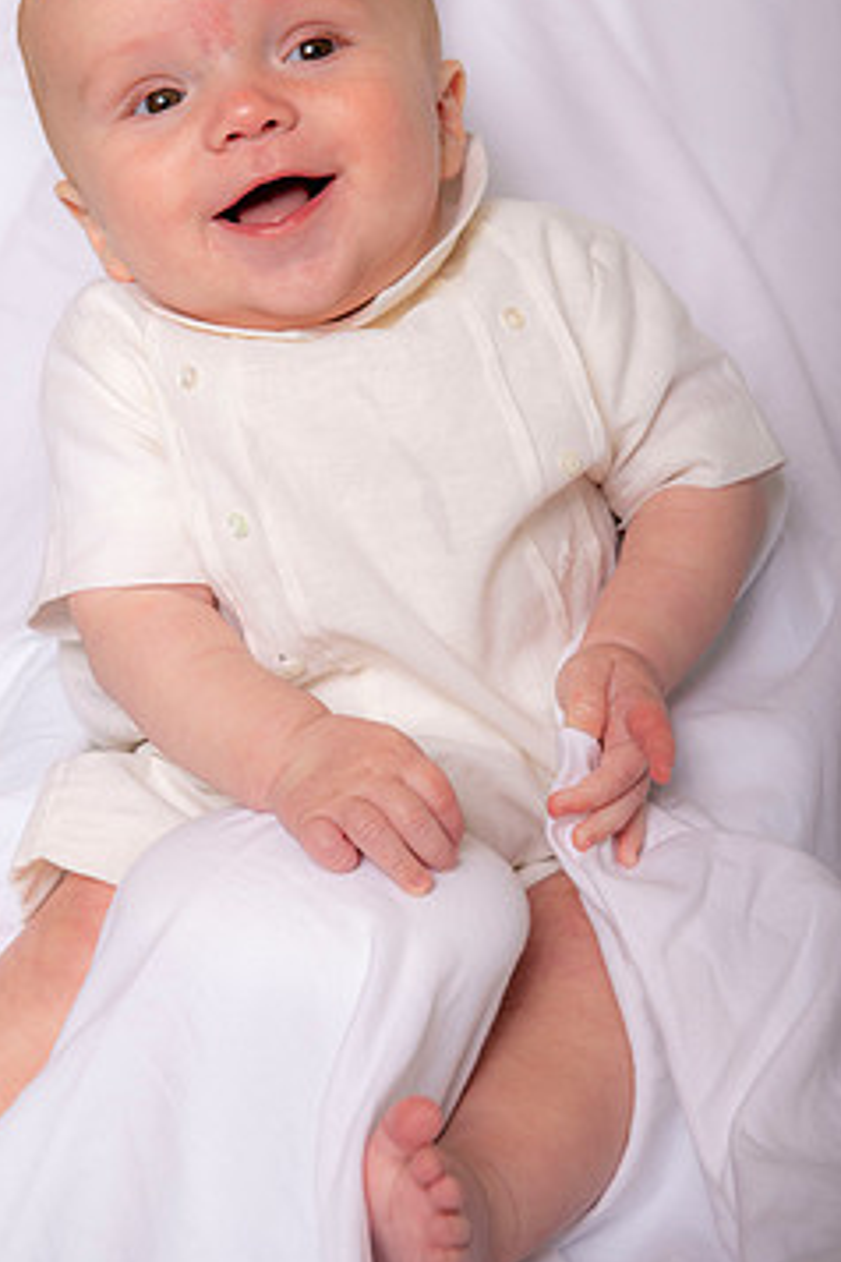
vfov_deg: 26.0
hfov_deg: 17.5
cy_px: 544
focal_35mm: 78
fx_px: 2733
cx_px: 352
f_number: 5.6
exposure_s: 1/200
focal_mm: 62
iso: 250
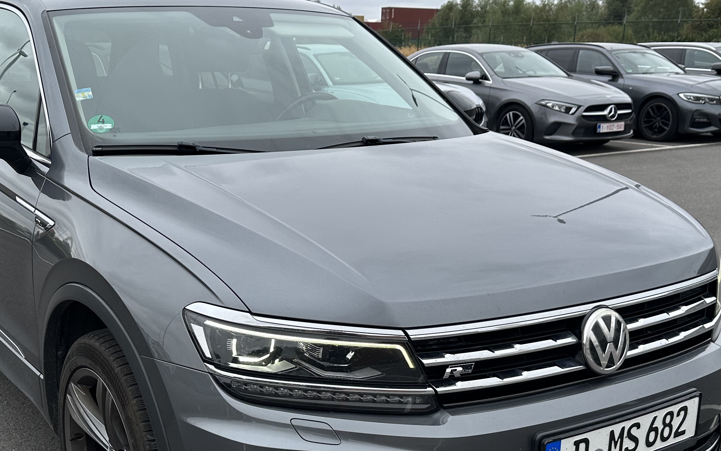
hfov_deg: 43.1
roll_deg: -1.0
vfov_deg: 27.6
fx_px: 904
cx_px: 267
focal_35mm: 46
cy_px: 335
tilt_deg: -16.2
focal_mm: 6.86
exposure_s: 1/1119
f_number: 1.78
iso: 80
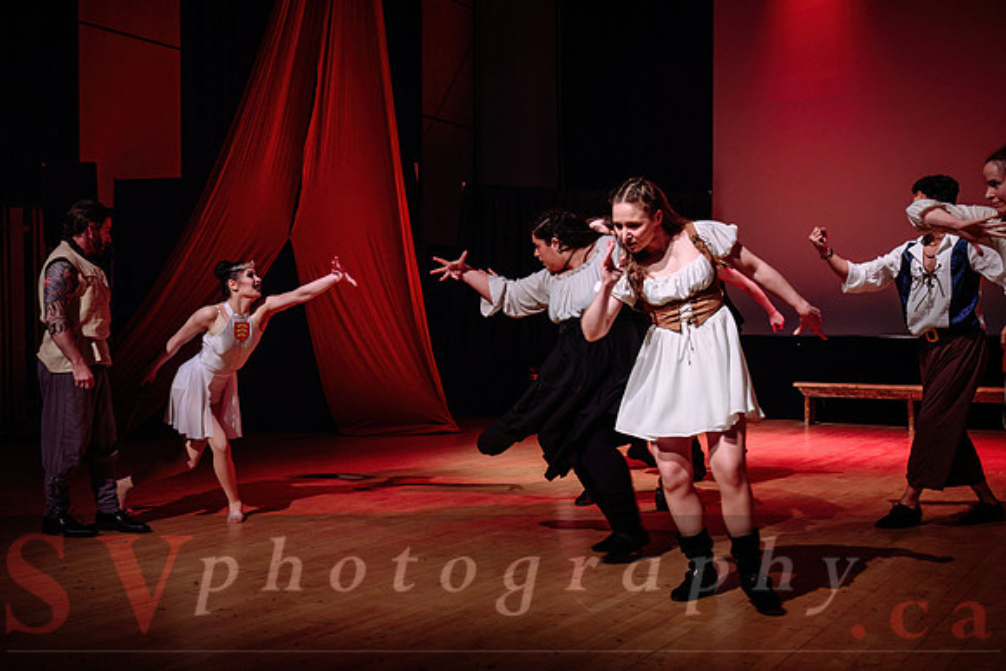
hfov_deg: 47.8
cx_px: 375
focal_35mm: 40
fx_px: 1122
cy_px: 336
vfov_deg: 33.3
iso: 1600
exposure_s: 1/160
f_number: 2.8
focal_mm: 32
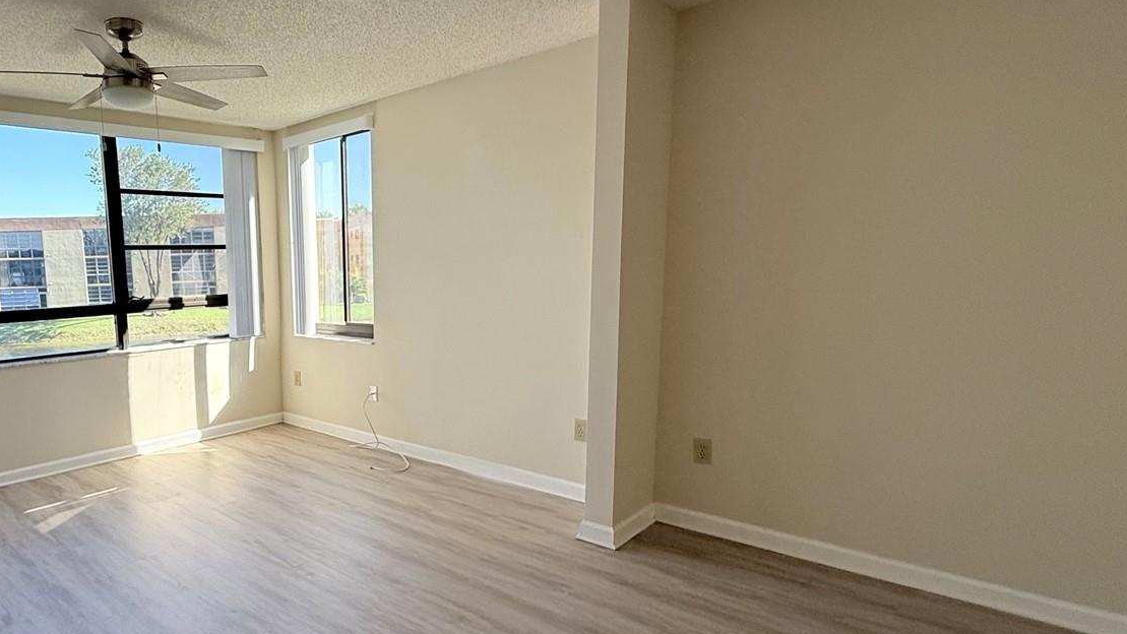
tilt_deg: -8.5
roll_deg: +2.4
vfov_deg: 51.3
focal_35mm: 22
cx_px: 323
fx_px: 657
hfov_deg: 76.9
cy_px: 362
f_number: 2.2
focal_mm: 2.22
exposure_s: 1/288
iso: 64
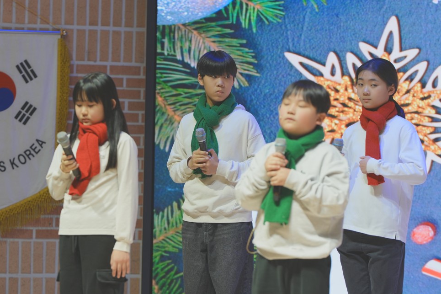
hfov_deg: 11.5
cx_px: 216
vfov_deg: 7.7
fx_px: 2192
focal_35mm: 179
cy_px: 144
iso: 320
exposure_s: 1/160
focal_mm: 135
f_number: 2.8
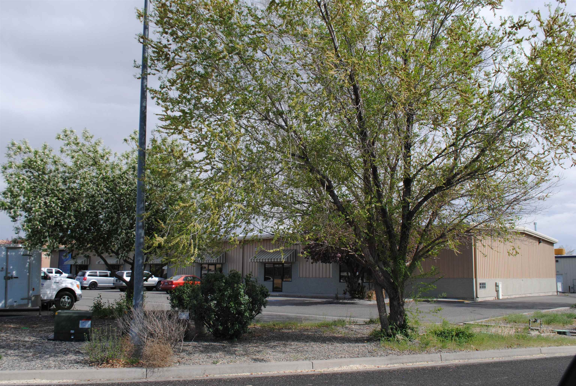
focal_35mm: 33
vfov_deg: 40.1
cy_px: 193
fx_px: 529
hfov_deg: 57.2
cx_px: 288
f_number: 7.1
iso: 100
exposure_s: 1/200
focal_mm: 22
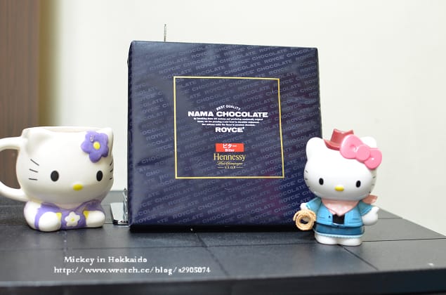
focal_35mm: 52
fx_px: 649
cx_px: 223
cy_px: 148
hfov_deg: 37.9
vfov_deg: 25.6
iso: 1250
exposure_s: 1/20
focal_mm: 35
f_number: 3.5
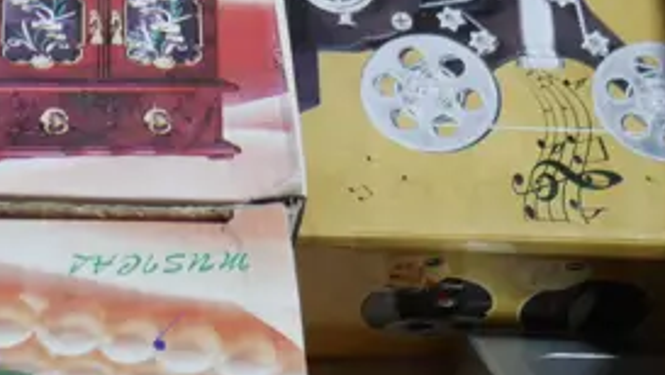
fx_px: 2453
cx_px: 68
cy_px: -18
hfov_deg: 15.3
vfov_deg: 8.7
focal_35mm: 139
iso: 200
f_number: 4
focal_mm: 17
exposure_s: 1/60
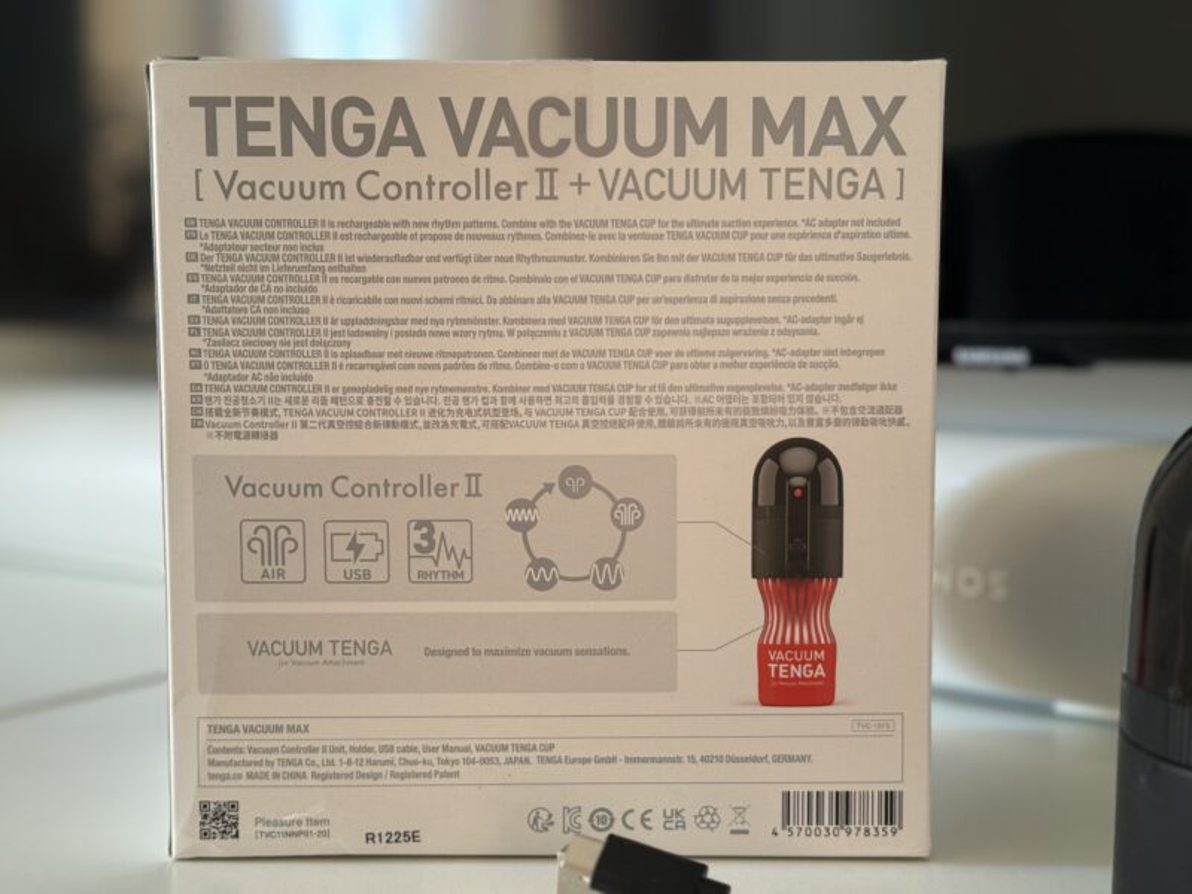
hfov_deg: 39.7
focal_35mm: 48
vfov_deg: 30.3
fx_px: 1653
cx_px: 596
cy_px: 447
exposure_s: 1/67
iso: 100
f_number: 1.78
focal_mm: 6.76
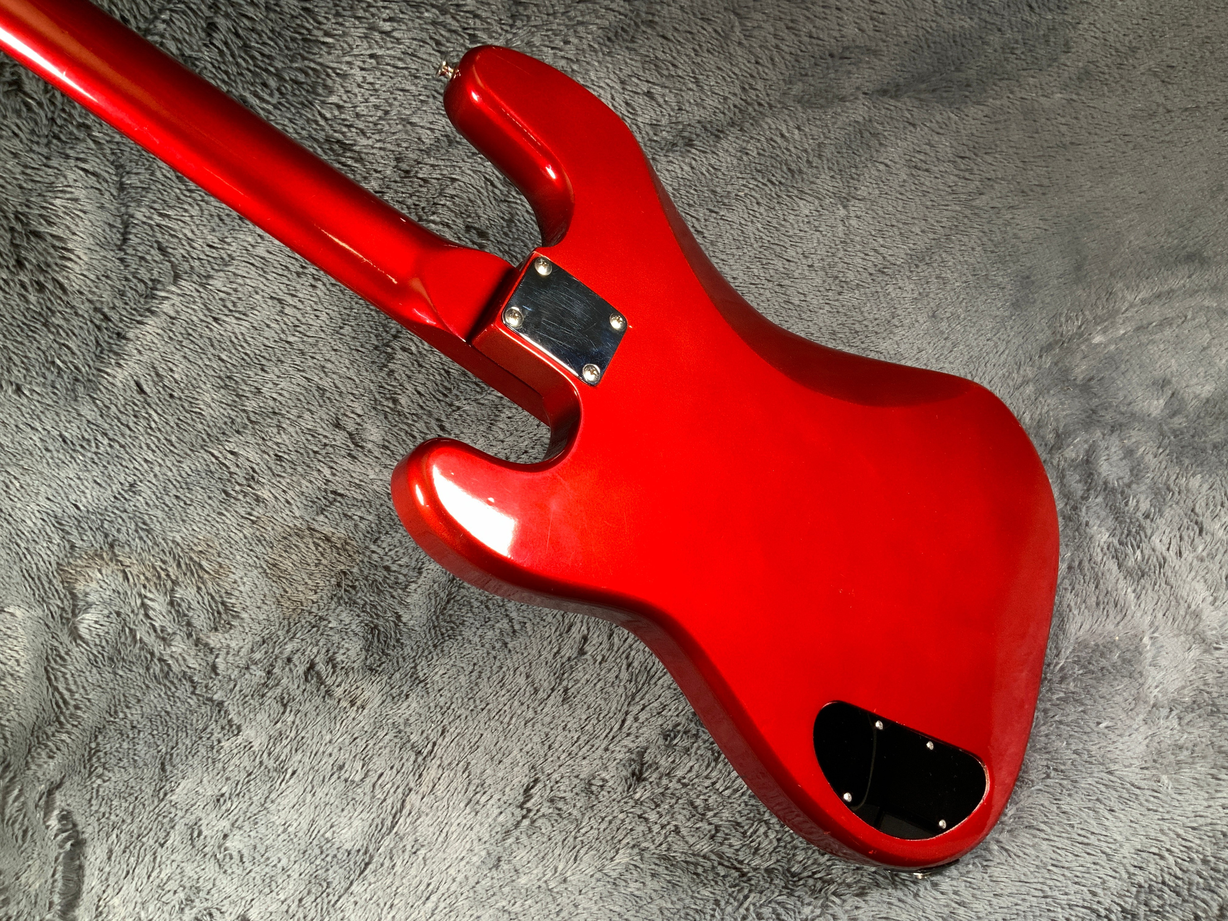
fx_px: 1029
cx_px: 614
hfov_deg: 61.7
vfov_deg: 48.2
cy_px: 460
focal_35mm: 29
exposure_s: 1/62
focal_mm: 3
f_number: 1.8
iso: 64
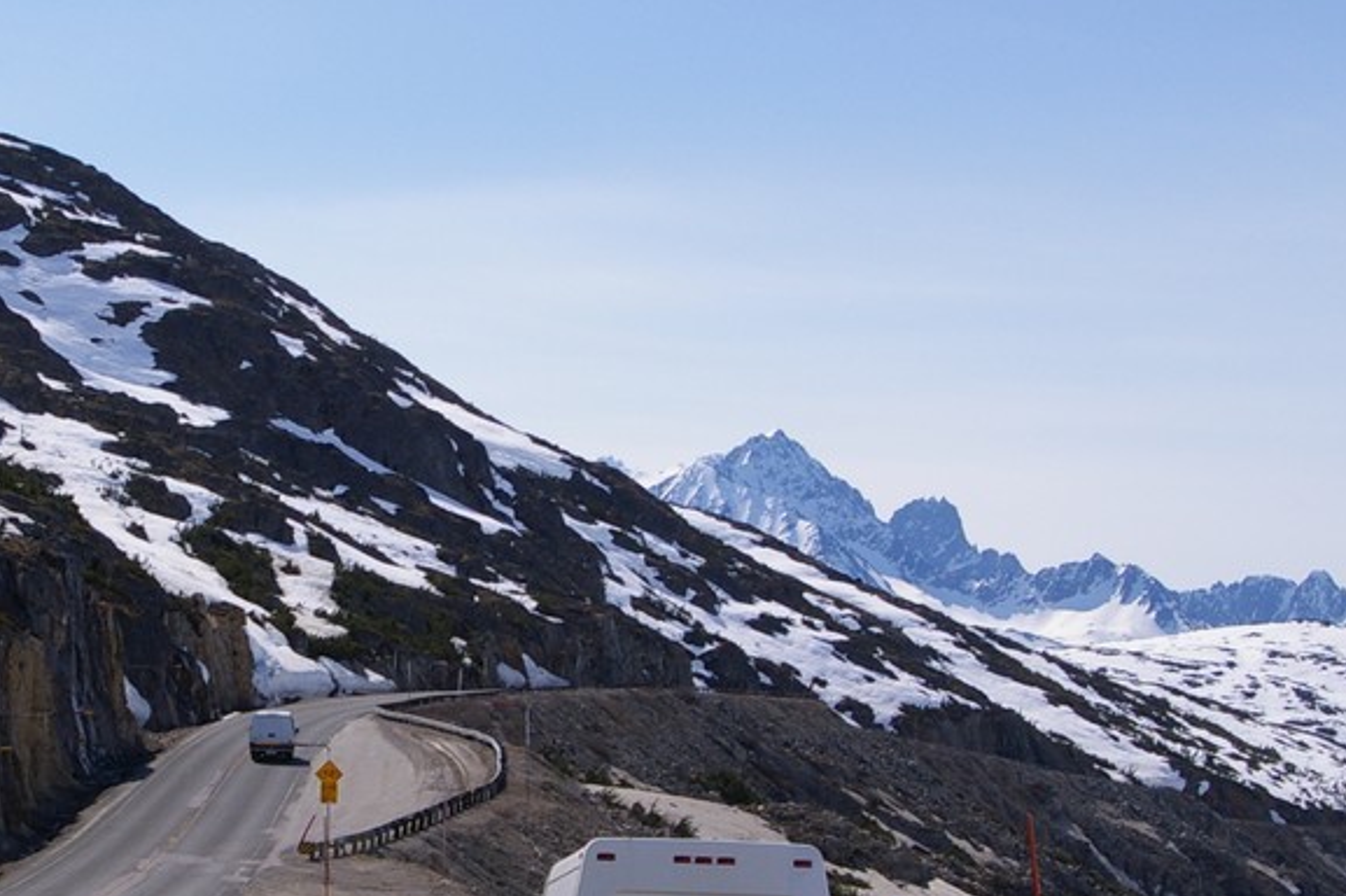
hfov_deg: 19.5
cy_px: 481
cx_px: 332
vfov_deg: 13.1
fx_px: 3891
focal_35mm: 104
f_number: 13
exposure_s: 1/350
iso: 200
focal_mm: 31
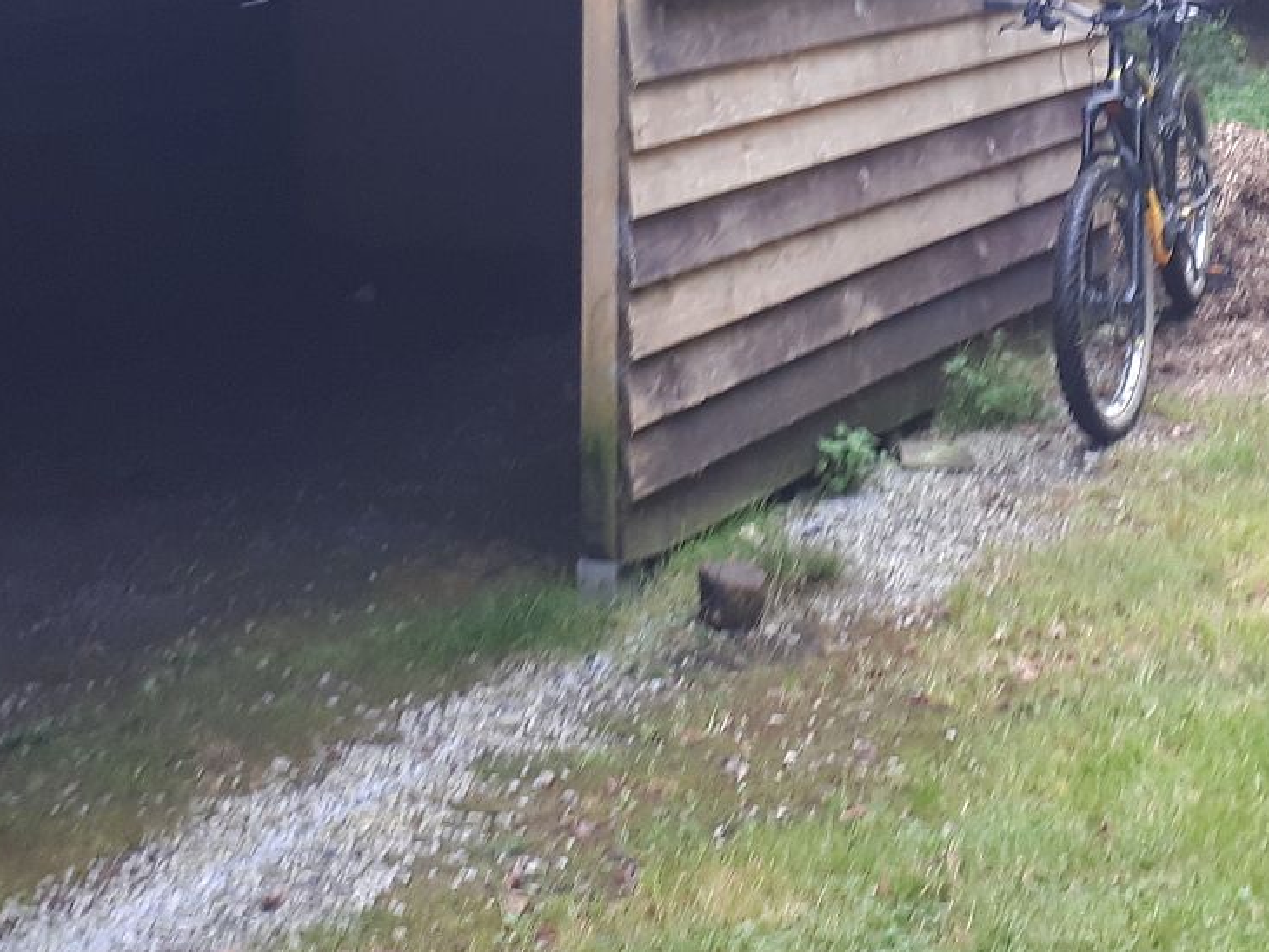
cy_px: -198
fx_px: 2604
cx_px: 958
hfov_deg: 27.0
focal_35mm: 71
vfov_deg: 19.5
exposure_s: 1/33
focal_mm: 3.6
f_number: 1.9
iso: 64
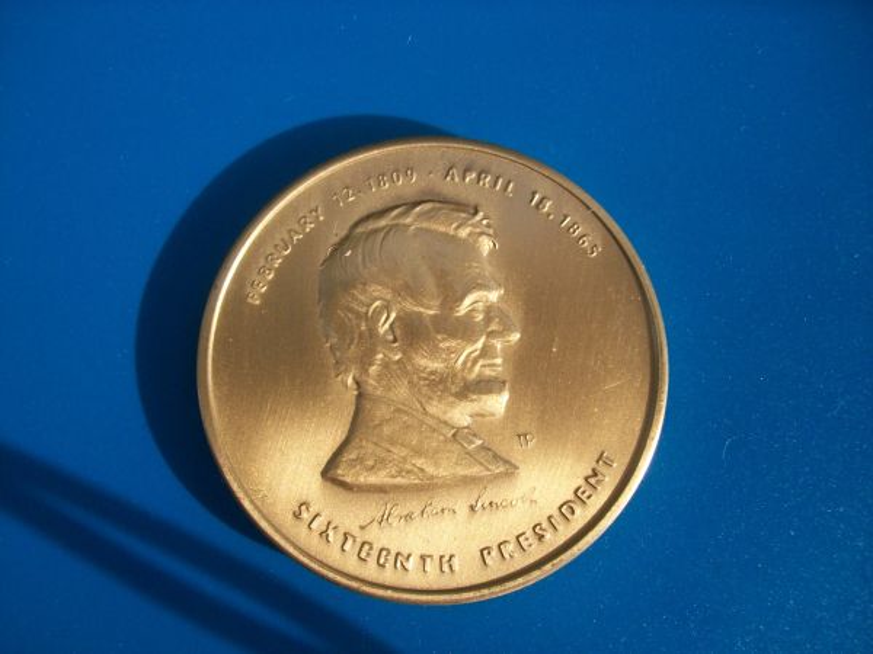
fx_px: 908
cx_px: 436
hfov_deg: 51.4
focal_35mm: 36
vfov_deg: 39.7
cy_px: 327
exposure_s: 1/500
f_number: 2.7
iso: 80
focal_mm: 6
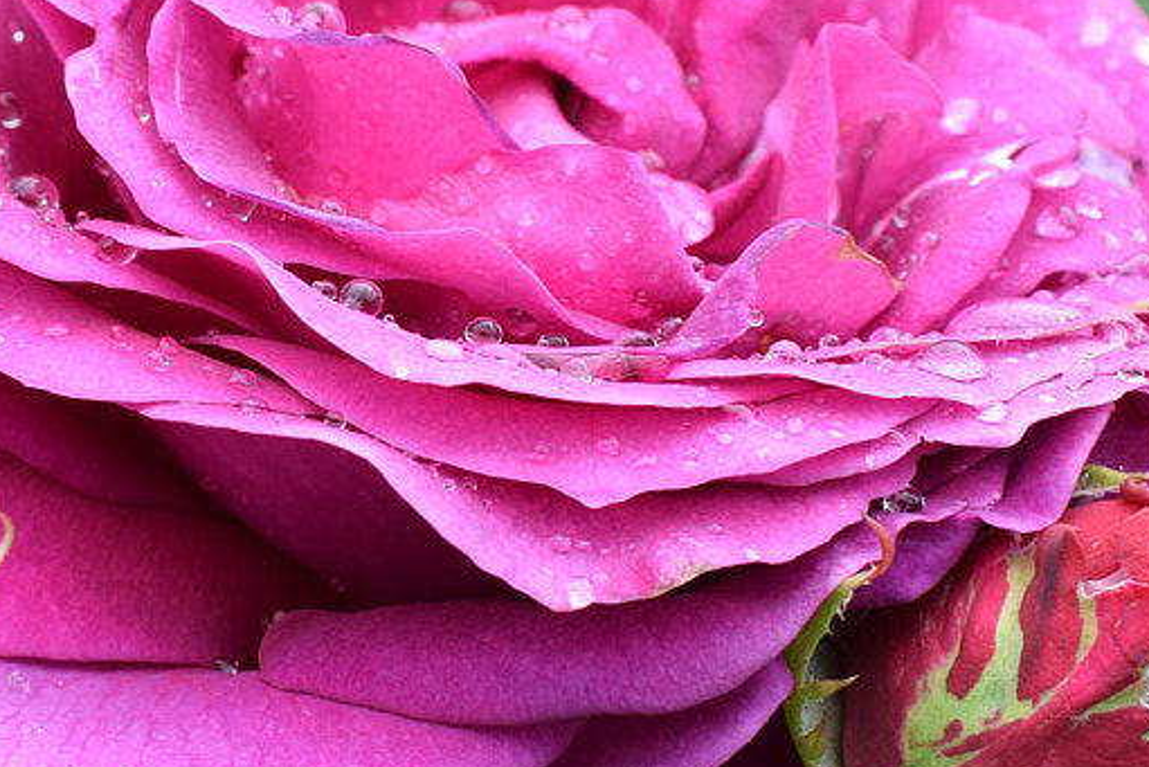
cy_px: 486
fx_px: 3147
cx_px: 371
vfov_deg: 13.9
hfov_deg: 20.6
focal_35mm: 99
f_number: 8
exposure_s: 1/250
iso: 400
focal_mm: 21
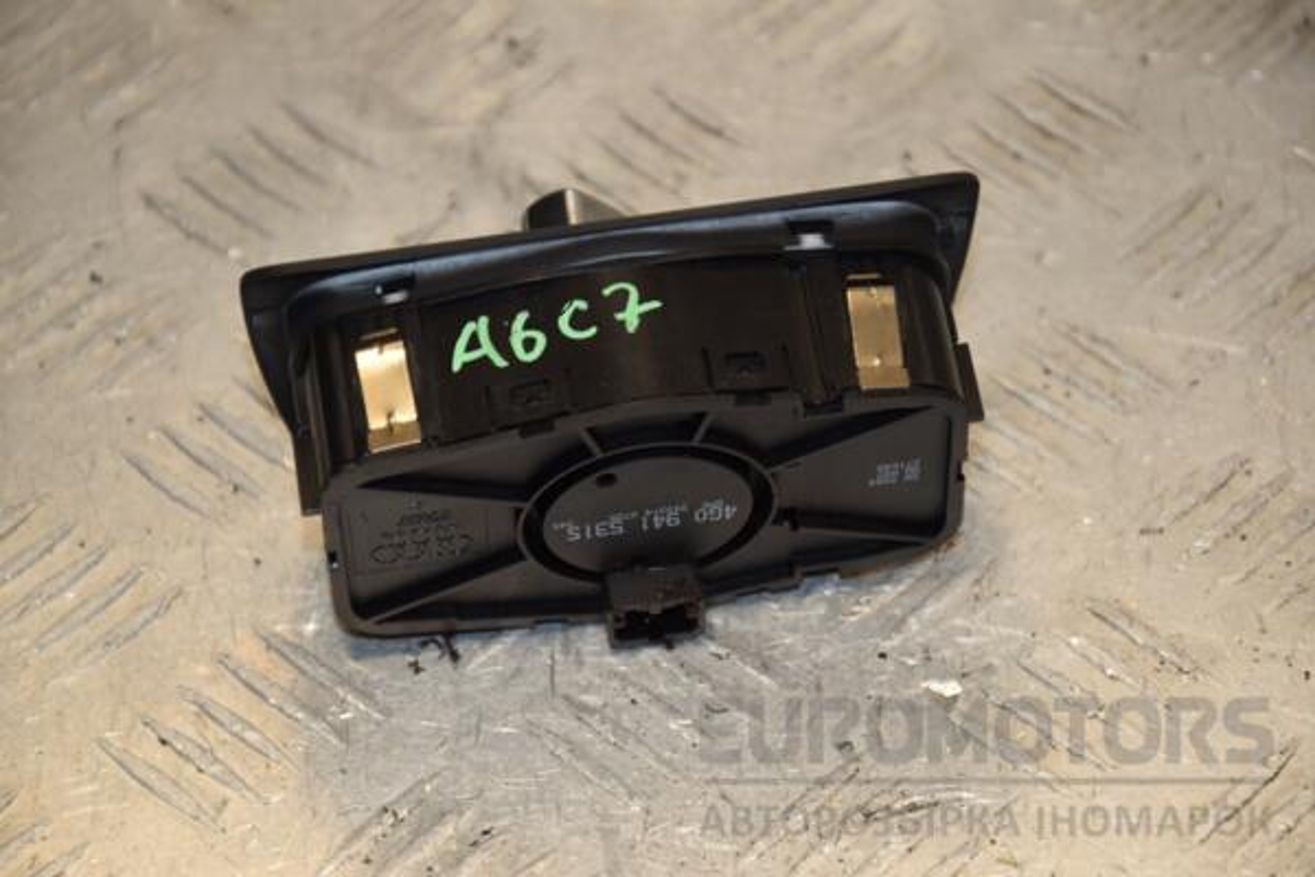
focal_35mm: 158
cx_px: 658
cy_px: 438
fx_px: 5753
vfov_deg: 8.7
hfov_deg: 13.0
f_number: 6.3
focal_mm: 105
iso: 800
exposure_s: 1/200
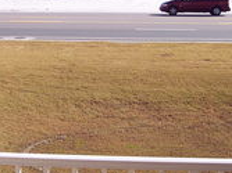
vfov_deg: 16.8
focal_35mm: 86
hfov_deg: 22.7
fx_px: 576
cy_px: 7
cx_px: 76
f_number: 4
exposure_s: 1/750
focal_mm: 8
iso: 100
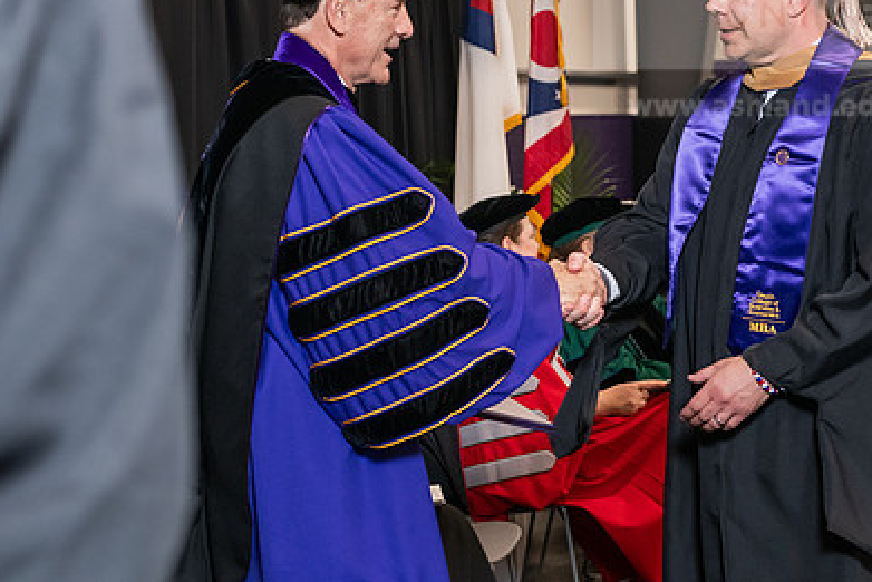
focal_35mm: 89
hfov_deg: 22.8
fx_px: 2156
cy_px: 153
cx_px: 526
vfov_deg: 15.3
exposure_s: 1/125
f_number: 5
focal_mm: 60
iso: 2000
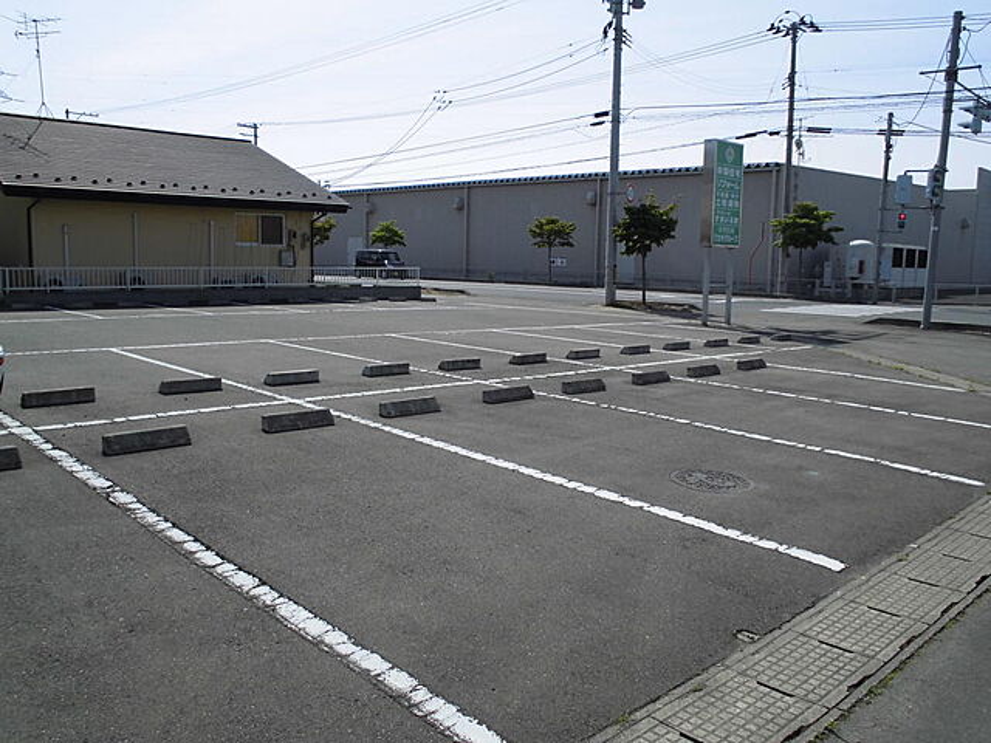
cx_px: 496
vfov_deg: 48.2
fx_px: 830
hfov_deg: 61.7
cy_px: 372
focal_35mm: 29
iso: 100
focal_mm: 5.3
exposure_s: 1/640
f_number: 3.7
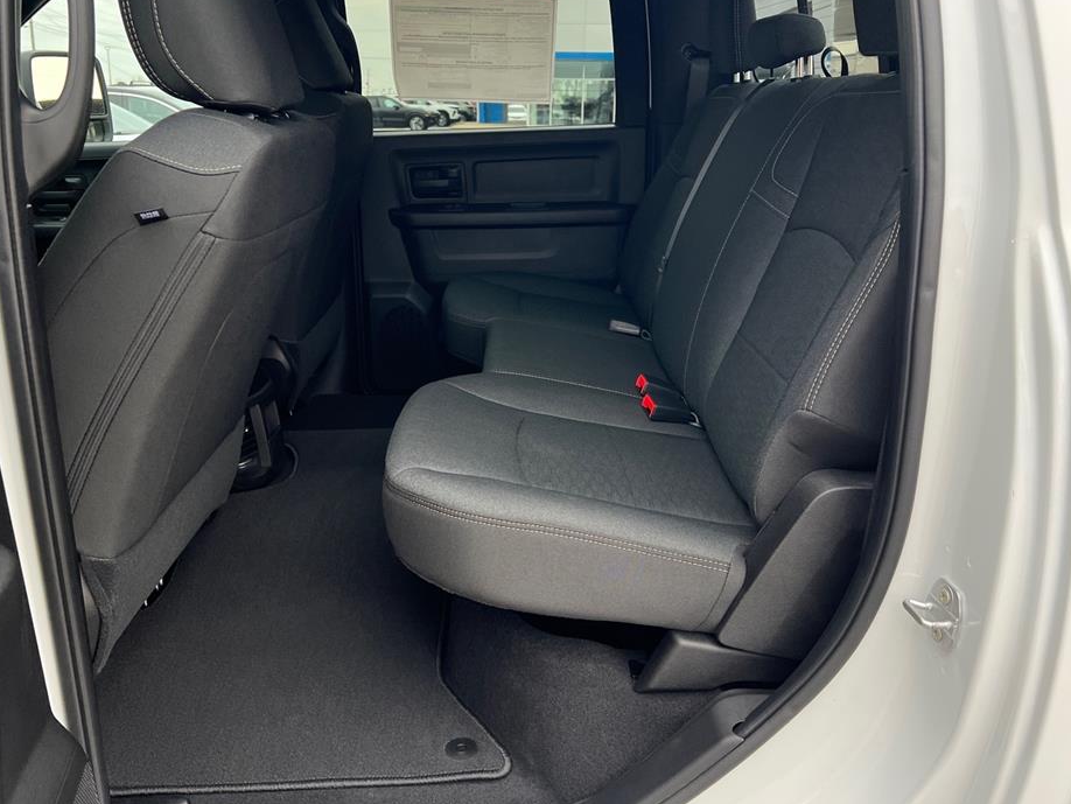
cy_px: 378
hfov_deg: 61.6
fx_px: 897
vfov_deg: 48.2
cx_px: 513
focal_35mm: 29
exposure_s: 1/439
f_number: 1.5
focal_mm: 5.7
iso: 50
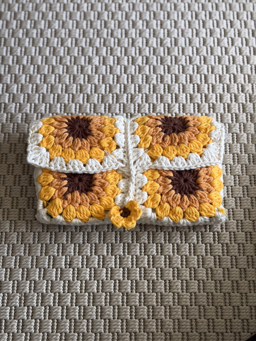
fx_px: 513
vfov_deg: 36.8
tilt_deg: -68.6
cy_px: 170
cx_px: 128
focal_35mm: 52
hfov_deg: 28.0
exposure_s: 1/122
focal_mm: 5.96
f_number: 1.6
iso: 32
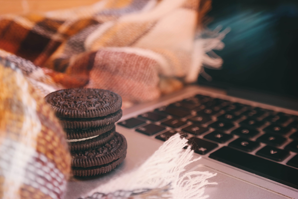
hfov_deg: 44.5
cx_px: 149
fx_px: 364
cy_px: 100
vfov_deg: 30.5
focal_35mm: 44
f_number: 4
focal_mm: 29
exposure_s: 1/50
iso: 400
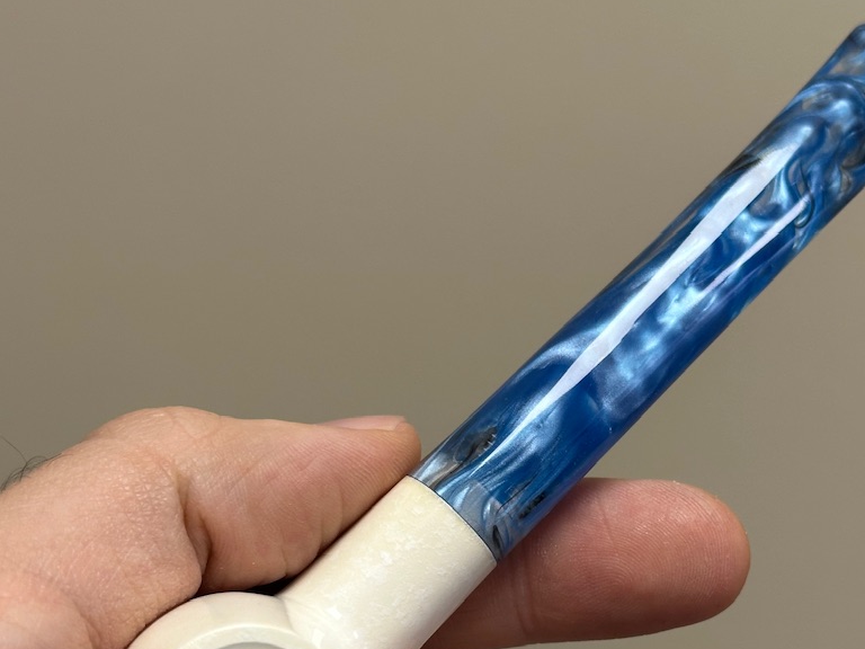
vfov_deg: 18.4
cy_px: 459
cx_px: 595
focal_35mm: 80
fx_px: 1999
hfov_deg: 24.3
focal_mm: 6.86
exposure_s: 1/100
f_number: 1.78
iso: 64
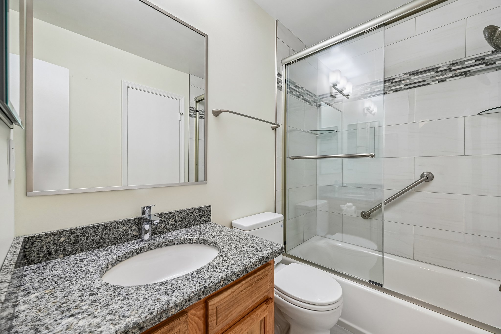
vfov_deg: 81.2
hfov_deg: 104.3
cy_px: 167
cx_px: 250
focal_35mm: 14
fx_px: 195
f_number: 8
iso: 280
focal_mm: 14
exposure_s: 1/15
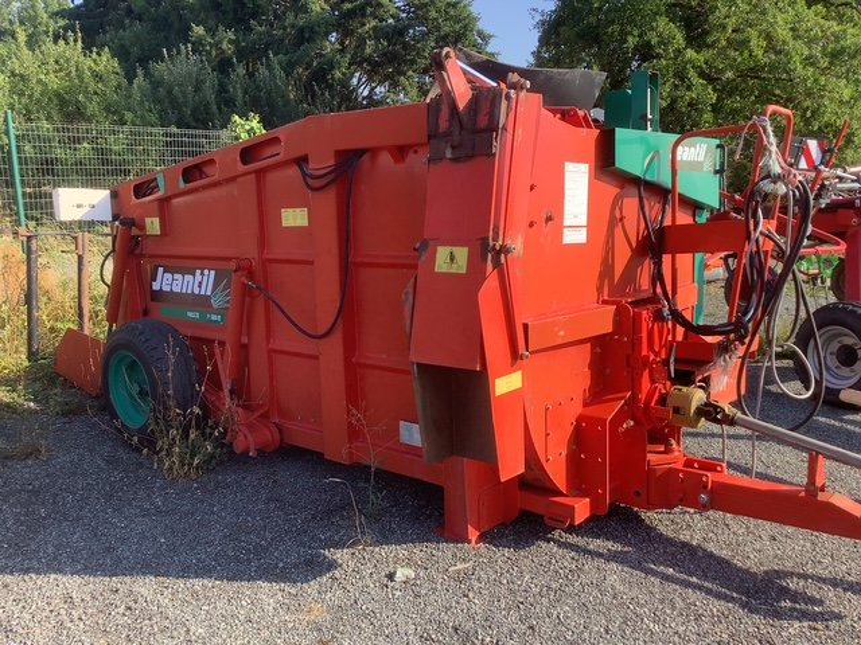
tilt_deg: -14.3
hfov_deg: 58.4
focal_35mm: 31
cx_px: 430
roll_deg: -1.3
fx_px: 771
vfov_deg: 45.4
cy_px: 322
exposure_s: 1/307
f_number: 2.4
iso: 25
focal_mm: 3.3
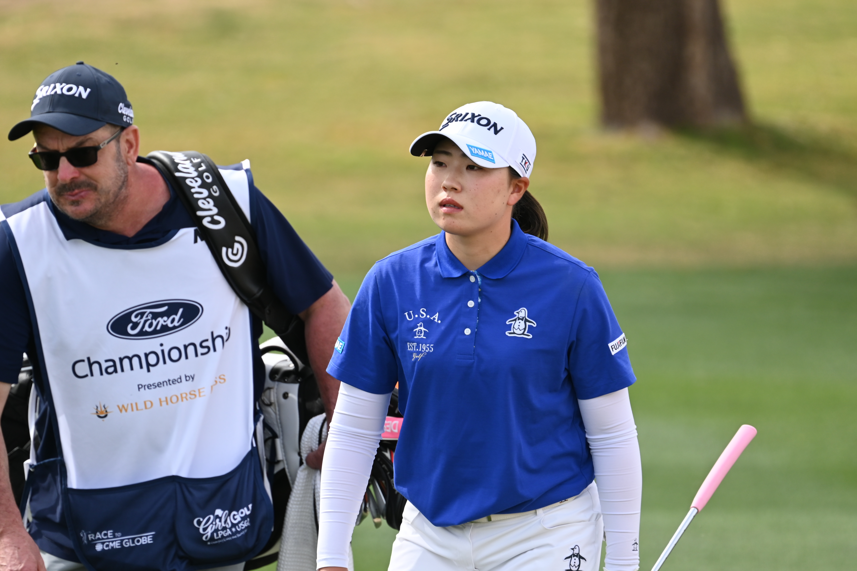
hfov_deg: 3.4
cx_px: 428
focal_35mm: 600
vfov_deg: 2.3
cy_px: 286
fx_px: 14282
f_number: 5.6
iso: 250
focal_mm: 400
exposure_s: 1/640
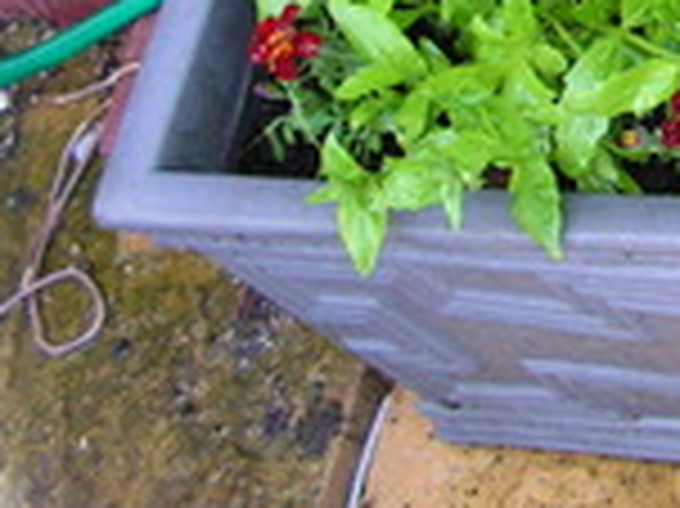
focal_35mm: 129
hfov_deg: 14.1
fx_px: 2532
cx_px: 1103
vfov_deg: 11.1
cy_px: -227
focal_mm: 6
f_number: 3.2
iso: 200
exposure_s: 1/20
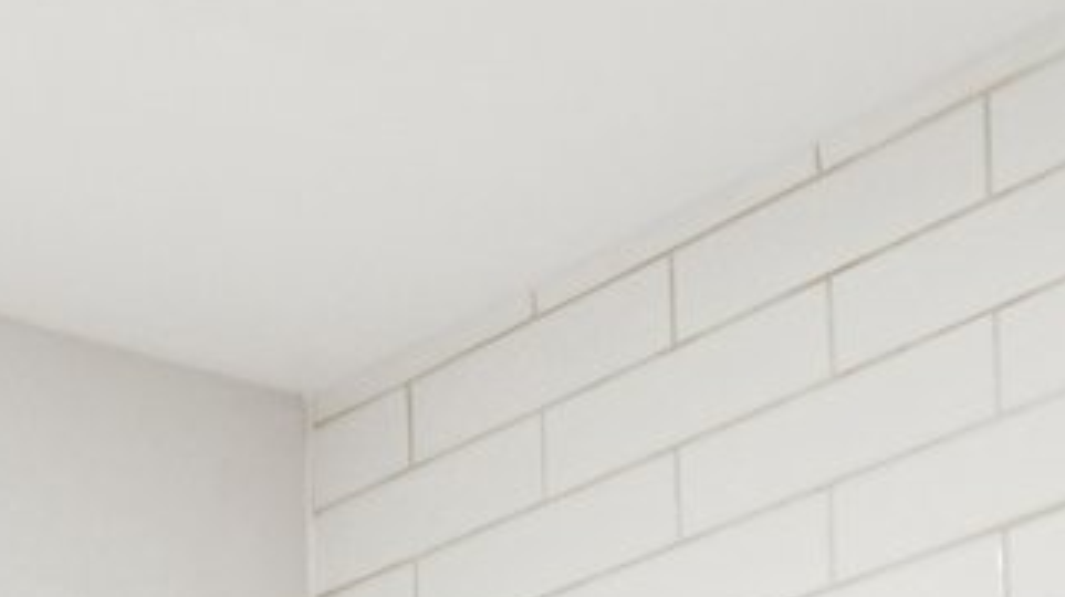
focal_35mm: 107
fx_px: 3019
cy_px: 1740
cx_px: 10
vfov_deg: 9.2
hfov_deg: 19.4
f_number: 8
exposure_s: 1/10
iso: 400
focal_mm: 16
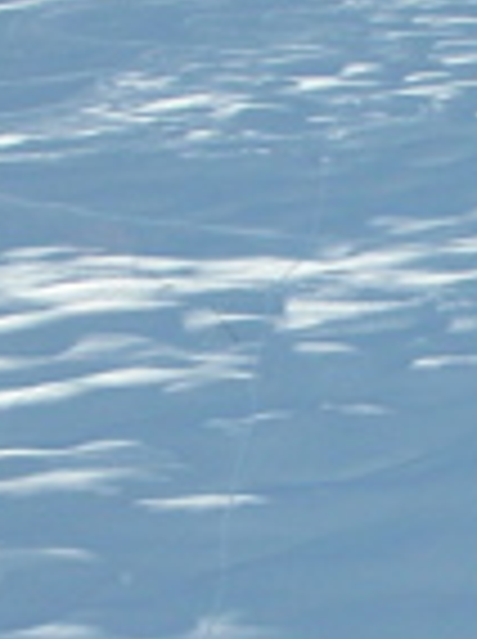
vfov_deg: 12.5
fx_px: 2912
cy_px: 410
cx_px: 616
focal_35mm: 158
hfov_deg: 9.2
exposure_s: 1/250
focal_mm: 5.8
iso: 50
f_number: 8.5
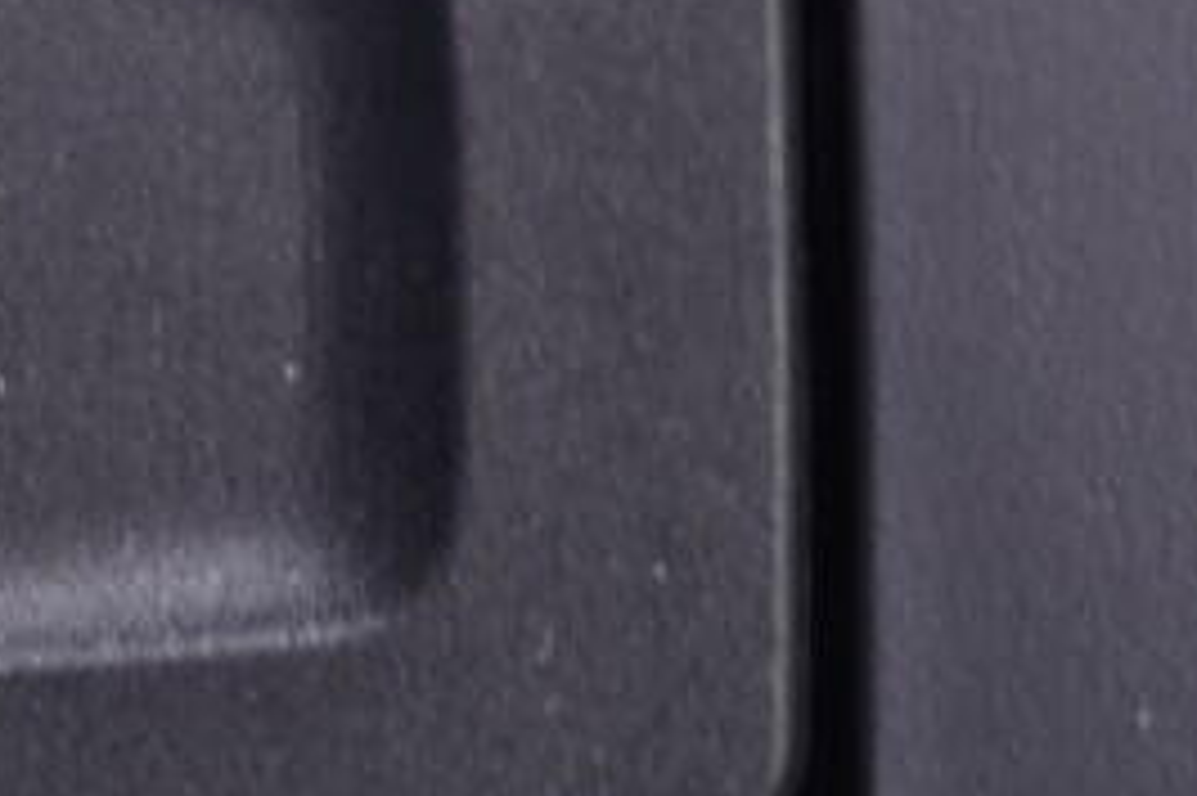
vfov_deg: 7.0
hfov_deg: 9.9
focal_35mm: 195
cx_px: -1040
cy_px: 261
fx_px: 6479
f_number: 2.8
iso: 1250
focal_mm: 24
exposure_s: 1/40
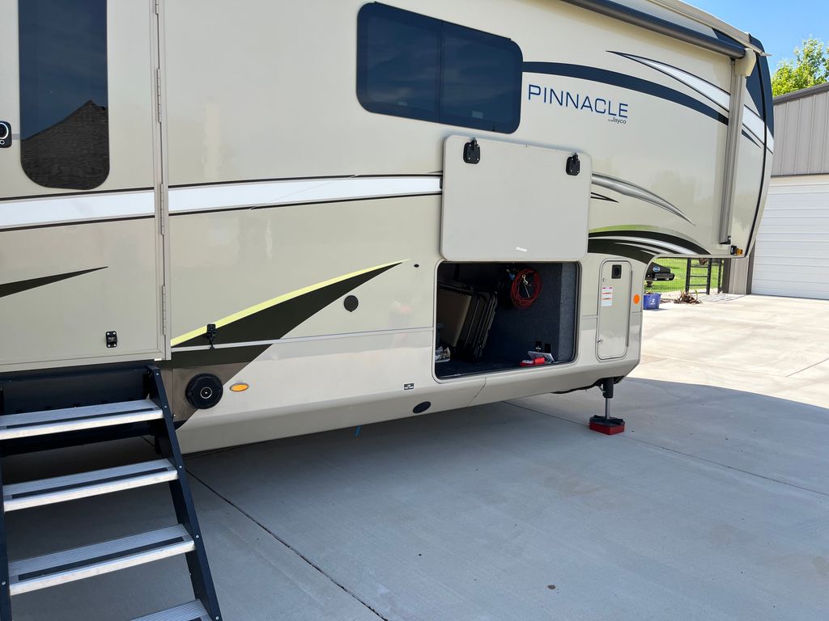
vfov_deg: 53.1
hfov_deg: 67.3
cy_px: 310
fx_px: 623
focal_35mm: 26
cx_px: 414
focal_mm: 5.1
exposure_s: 1/1517
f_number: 1.6
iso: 50
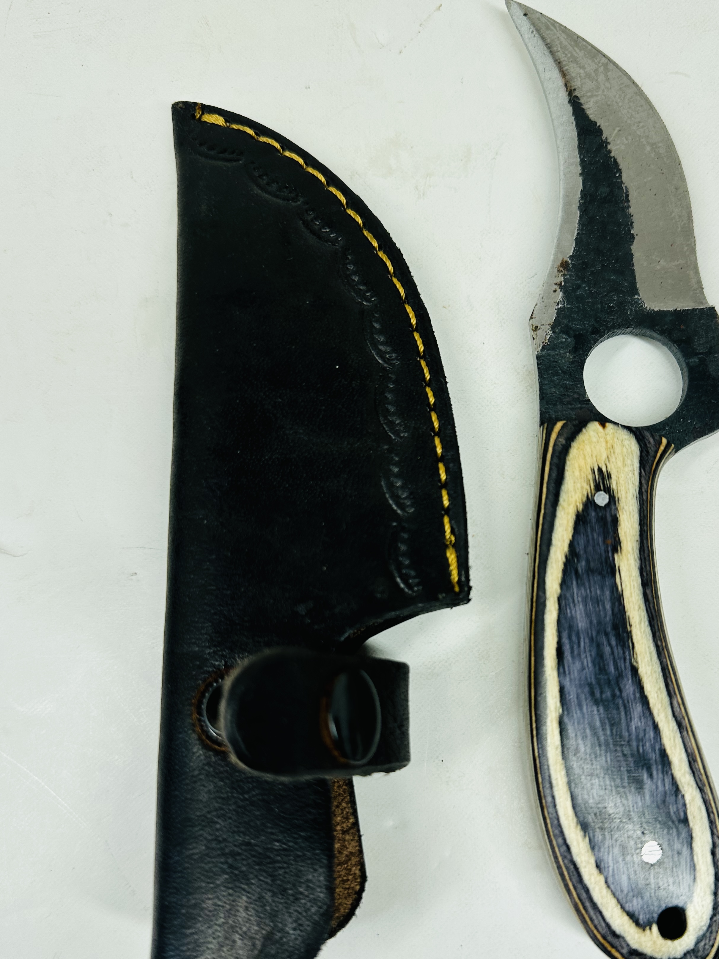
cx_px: 439
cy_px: 538
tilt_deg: -80.6
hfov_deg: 46.5
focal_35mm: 30
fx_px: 831
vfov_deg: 59.8
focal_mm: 6.86
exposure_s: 1/910
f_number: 1.78
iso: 80
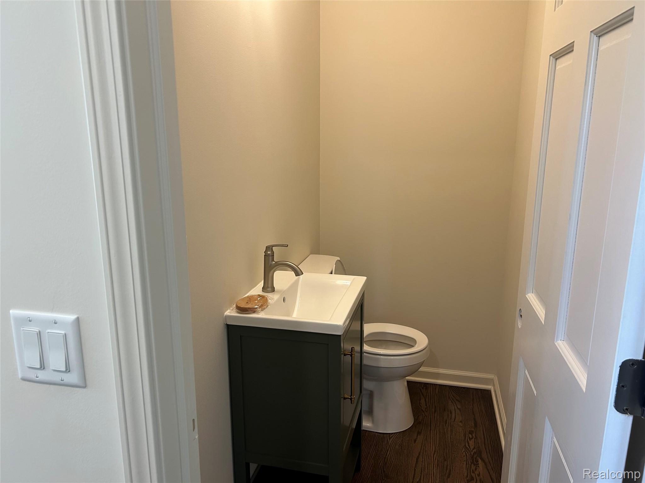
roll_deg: +0.3
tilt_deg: -13.5
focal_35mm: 26
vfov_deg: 53.1
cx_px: 322
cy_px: 242
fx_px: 484
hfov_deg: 67.3
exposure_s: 1/120
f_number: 1.5
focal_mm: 5.7
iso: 125
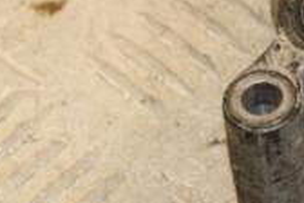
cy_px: -2
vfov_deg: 3.2
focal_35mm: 428
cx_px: 329
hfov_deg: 4.8
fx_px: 3614
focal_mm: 80
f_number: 8
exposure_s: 1/200
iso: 800
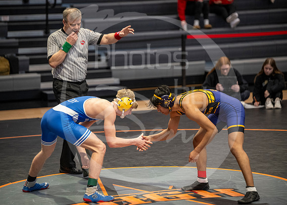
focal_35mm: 163
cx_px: 133
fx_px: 1327
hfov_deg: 12.3
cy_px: 102
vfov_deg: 8.8
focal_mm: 155
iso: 3200
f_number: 2.8
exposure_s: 1/1000
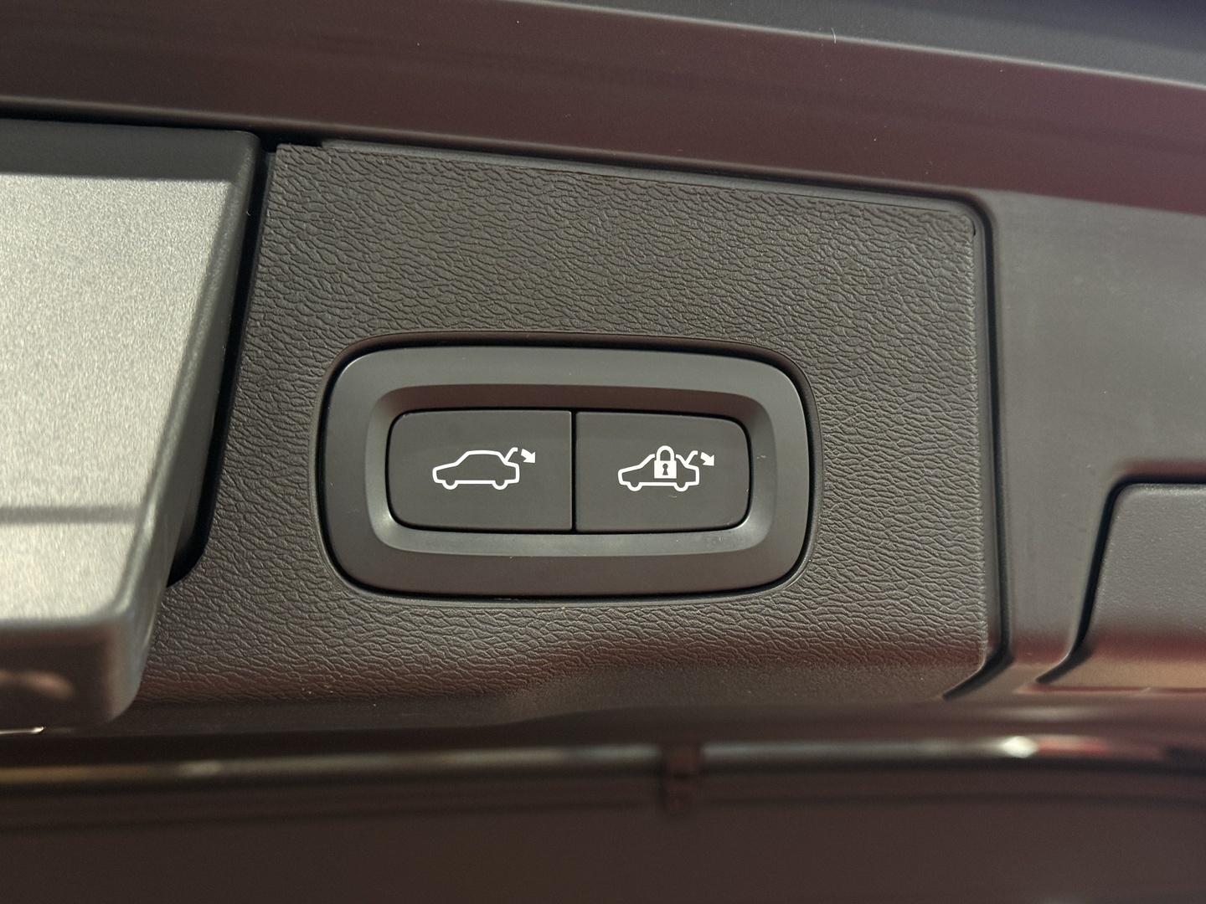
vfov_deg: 30.3
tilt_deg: +24.0
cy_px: 452
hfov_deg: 39.7
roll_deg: +5.3
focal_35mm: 48
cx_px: 603
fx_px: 1672
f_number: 1.78
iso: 250
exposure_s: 1/60
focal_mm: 6.76
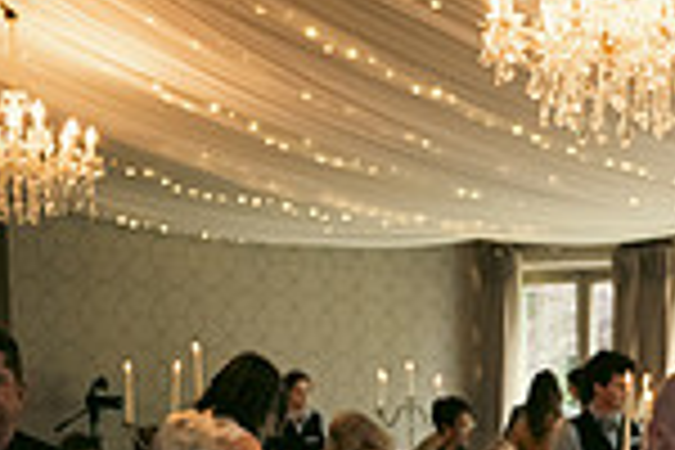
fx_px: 1744
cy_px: 682
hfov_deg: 18.8
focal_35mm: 93
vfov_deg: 13.8
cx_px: 1062
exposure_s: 1/160
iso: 800
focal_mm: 24
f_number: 3.5
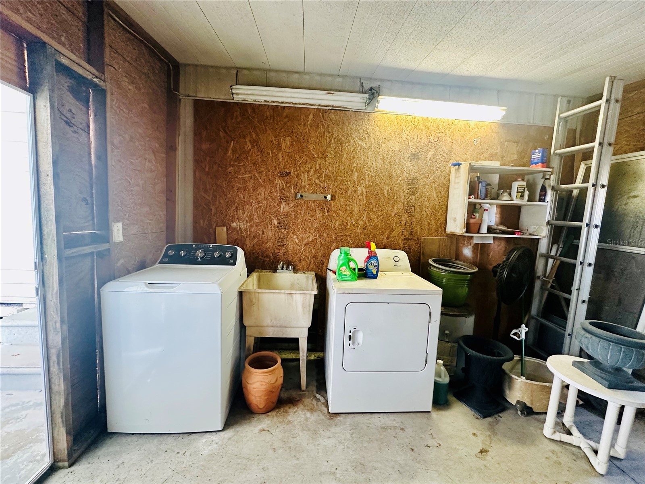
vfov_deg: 85.7
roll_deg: -2.5
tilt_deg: -4.8
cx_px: 322
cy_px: 242
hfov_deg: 102.1
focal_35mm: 14
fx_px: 261
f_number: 2.2
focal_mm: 2.22
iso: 400
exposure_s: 1/60
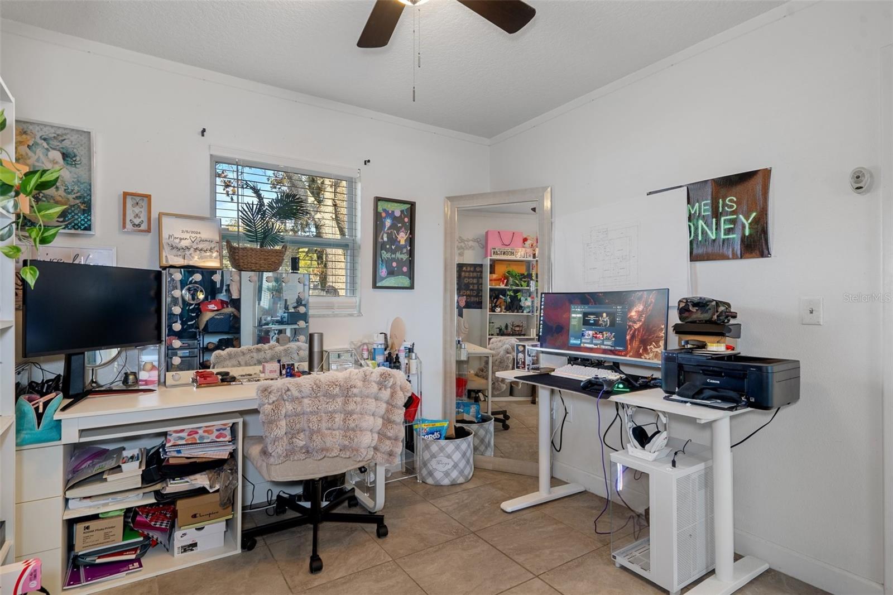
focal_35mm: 18
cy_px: 298
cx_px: 446
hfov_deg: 90.0
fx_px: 446
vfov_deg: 67.4
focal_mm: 18
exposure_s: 1
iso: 320
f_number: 8
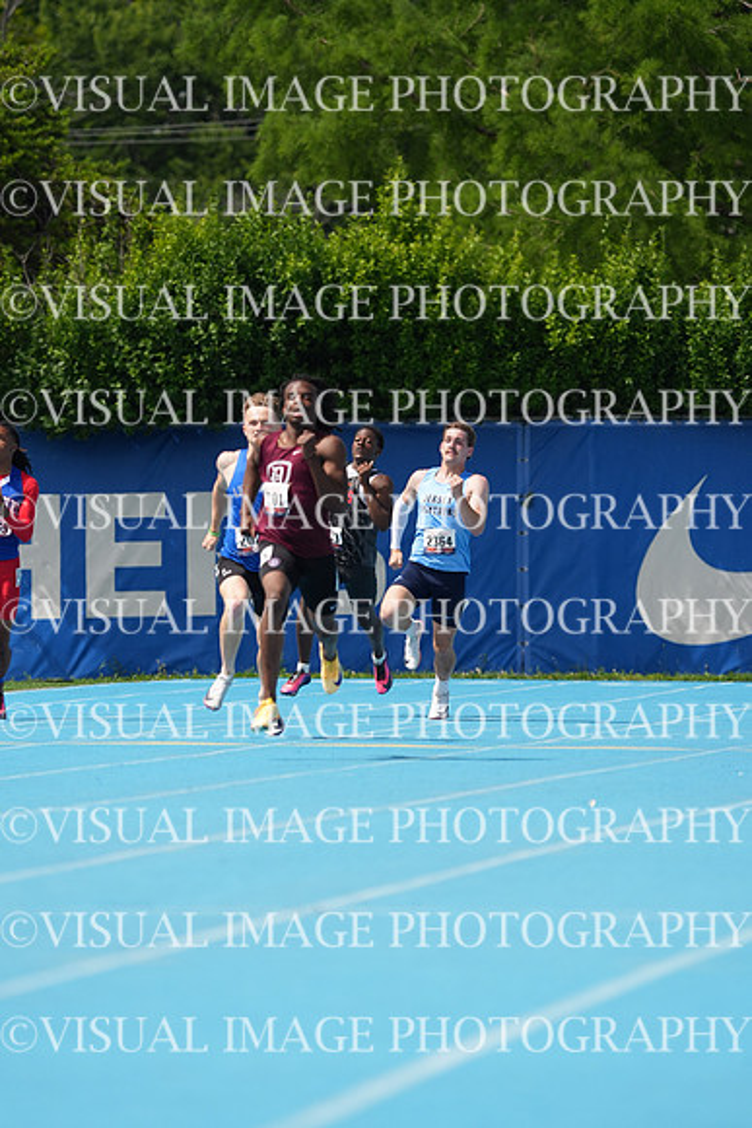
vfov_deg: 6.4
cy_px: 564
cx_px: 376
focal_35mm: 324
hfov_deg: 4.2
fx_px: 10145
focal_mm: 324
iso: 500
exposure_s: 1/2000
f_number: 6.3
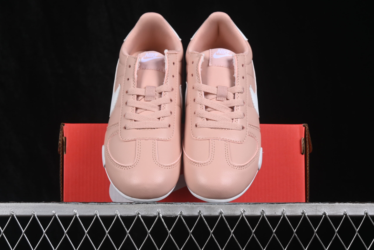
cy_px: 125
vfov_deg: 18.2
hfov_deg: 27.0
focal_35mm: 75
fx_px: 779
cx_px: 187
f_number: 8
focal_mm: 50
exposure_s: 1/80
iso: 160
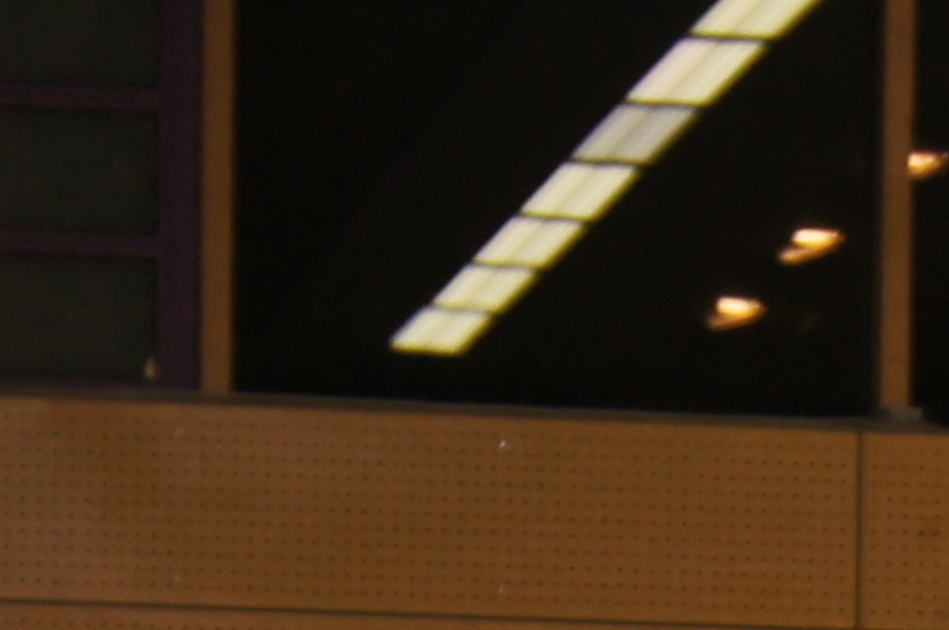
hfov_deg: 6.9
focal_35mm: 296
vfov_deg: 4.4
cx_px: 1420
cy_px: 1968
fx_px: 7794
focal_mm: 28
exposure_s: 1/60
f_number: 4.5
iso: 250
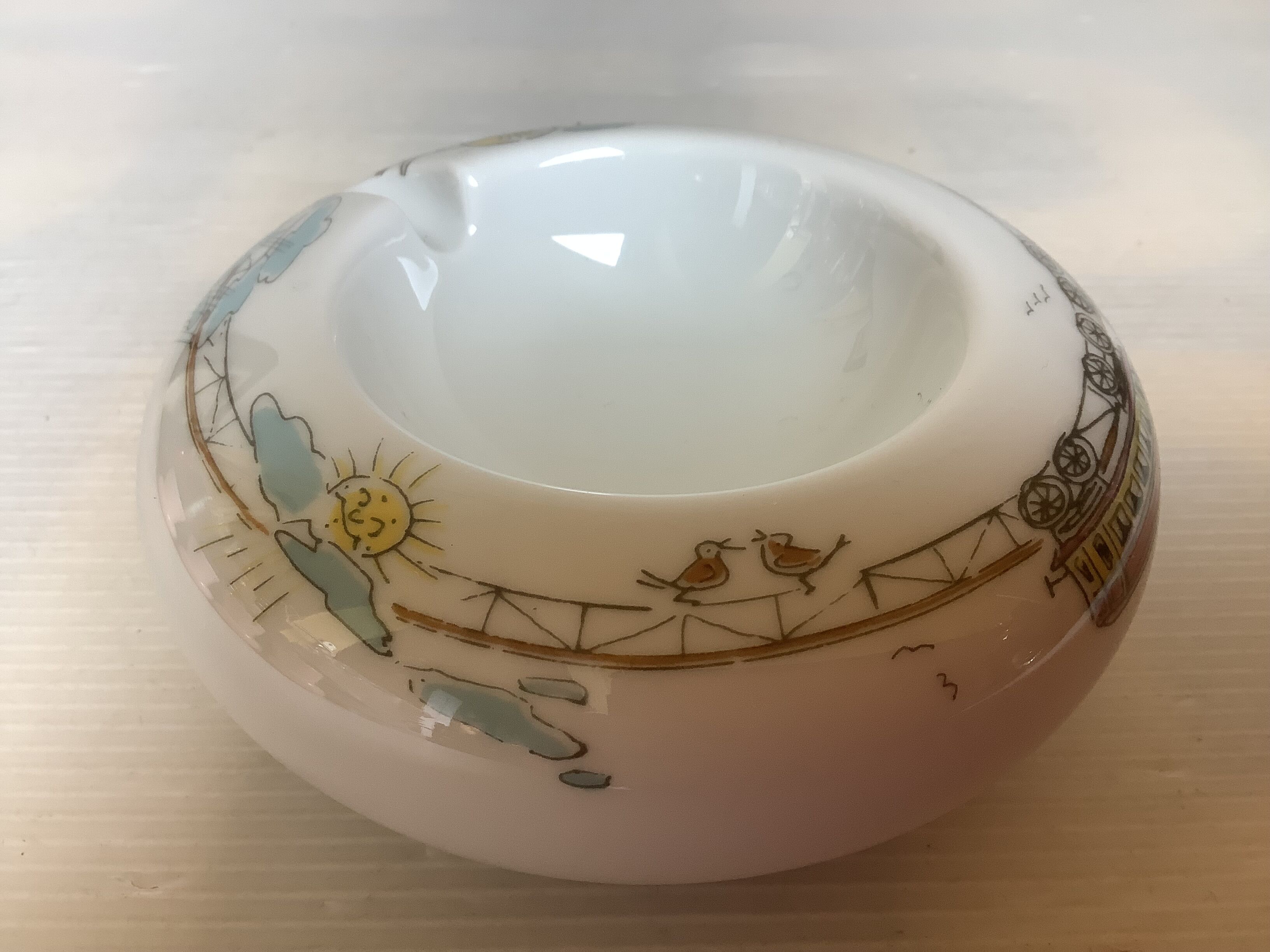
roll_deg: +0.0
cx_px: 635
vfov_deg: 45.4
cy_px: 476
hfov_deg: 58.4
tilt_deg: -40.6
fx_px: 1137
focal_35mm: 31
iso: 80
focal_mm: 3.3
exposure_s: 1/50
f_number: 2.4
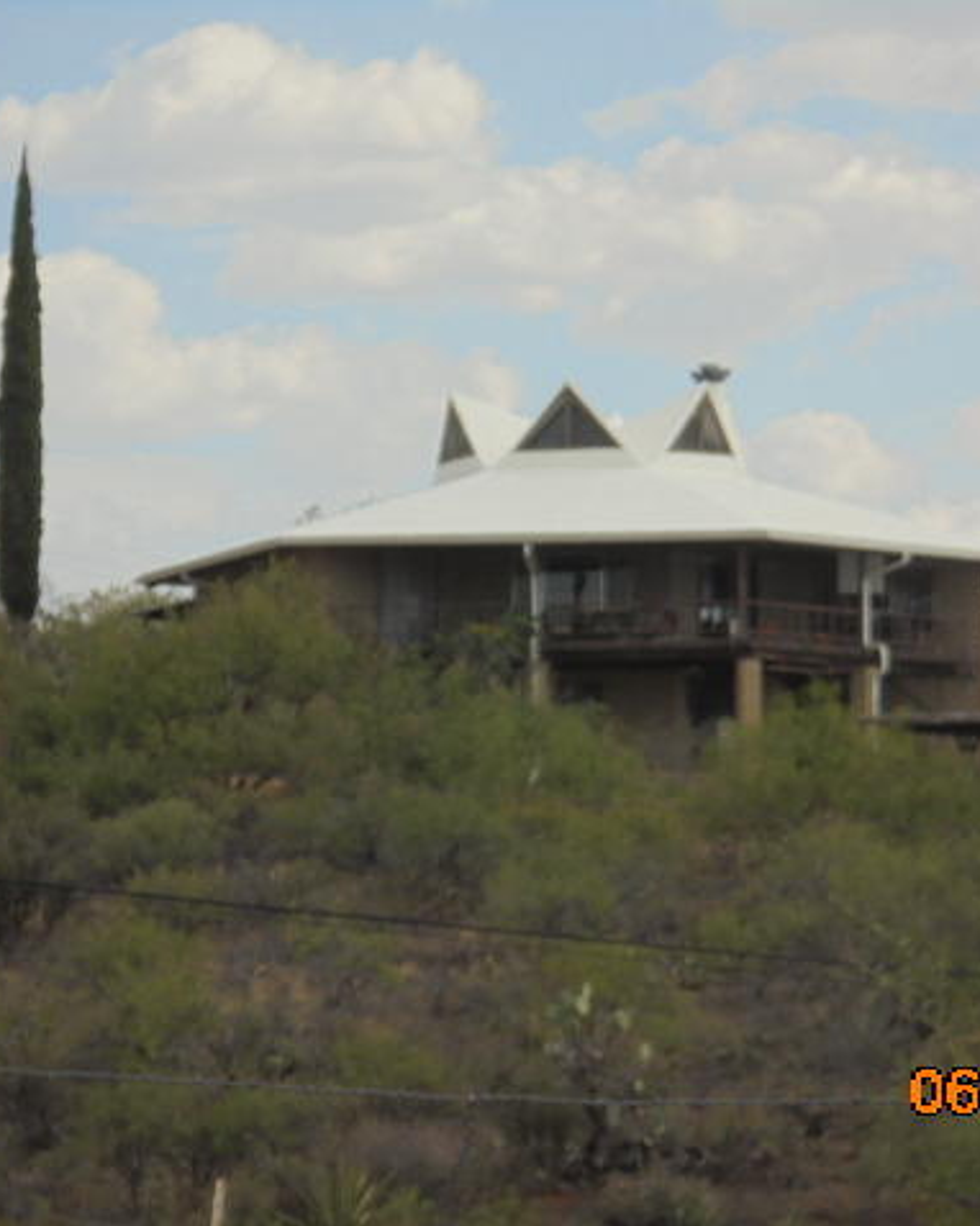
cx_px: 541
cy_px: 613
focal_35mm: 204
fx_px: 7401
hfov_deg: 7.6
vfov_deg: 9.5
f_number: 6.5
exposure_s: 1/320
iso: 100
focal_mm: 27.6
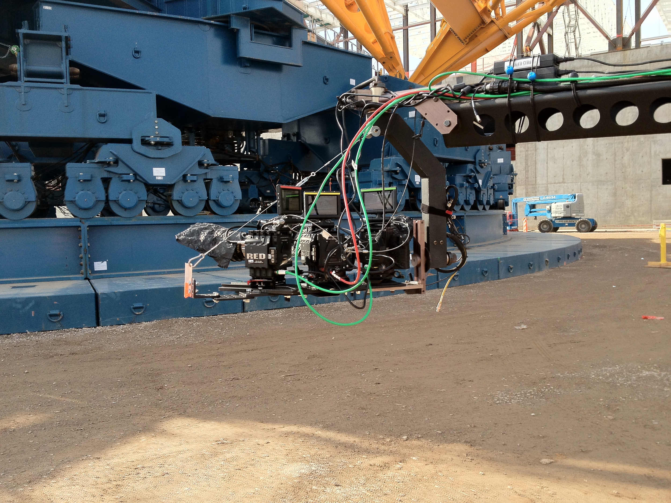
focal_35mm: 35
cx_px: 336
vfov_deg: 40.7
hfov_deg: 52.6
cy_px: 252
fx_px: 678
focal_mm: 4.28
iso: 64
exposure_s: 1/464
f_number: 2.4
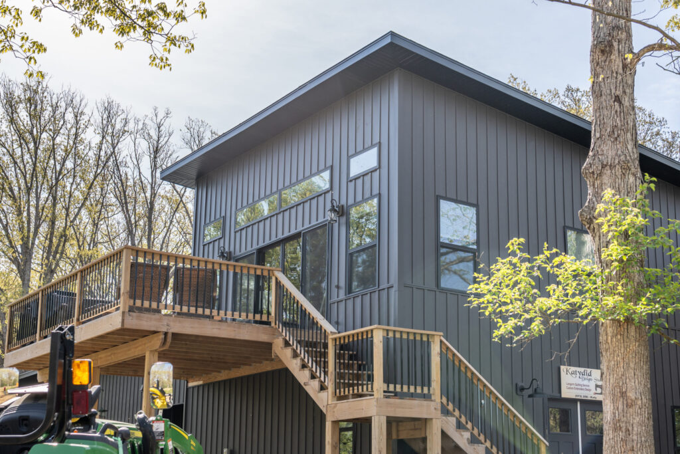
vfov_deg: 27.0
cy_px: 227
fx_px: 945
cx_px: 340
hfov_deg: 39.6
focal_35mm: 50
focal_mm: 50
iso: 100
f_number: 5.6
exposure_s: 1/320
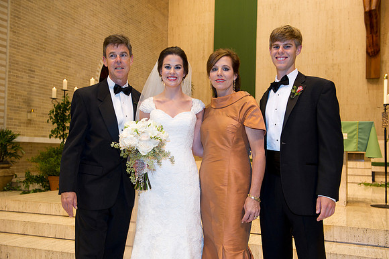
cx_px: 194
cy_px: 130
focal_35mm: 38
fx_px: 410
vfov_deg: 35.0
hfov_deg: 50.7
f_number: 5
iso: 1600
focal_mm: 38
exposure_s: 1/60
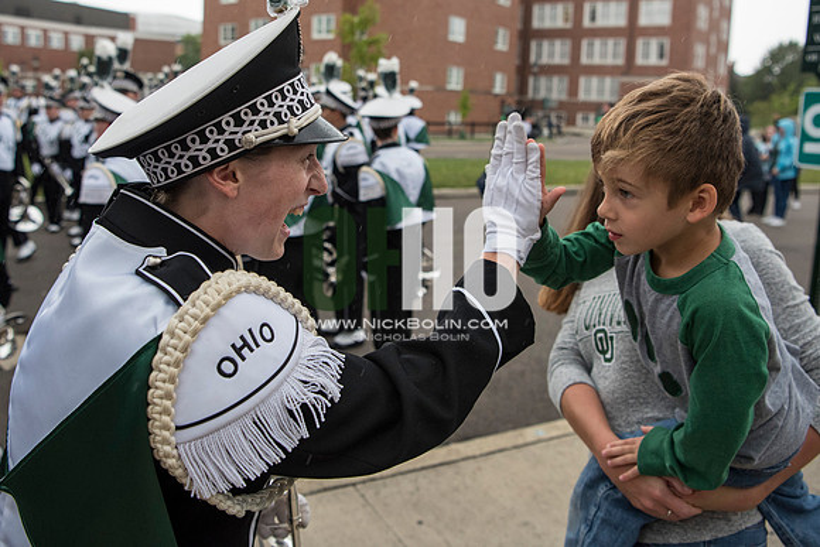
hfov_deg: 60.9
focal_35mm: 31
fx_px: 697
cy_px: 198
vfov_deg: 42.5
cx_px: 384
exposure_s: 1/500
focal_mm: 24
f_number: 3.5
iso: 1600
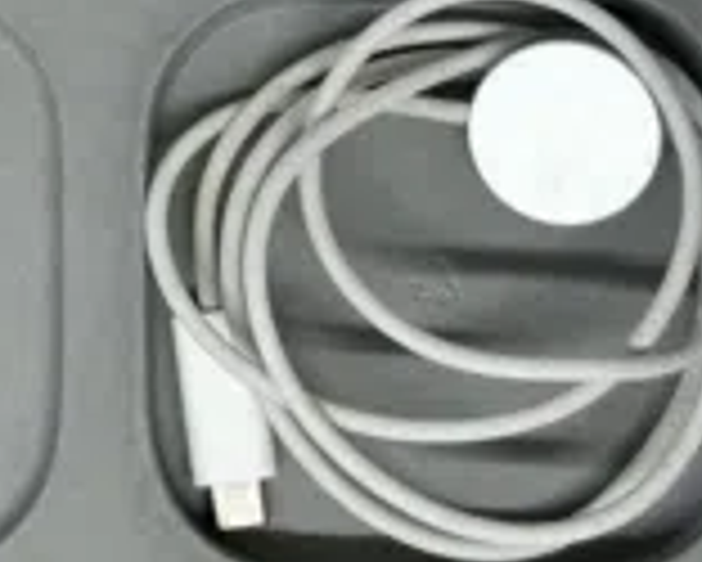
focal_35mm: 120
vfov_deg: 12.7
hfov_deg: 15.9
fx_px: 2495
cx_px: 148
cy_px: 31
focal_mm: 6.86
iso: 50
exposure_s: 1/100
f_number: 1.78
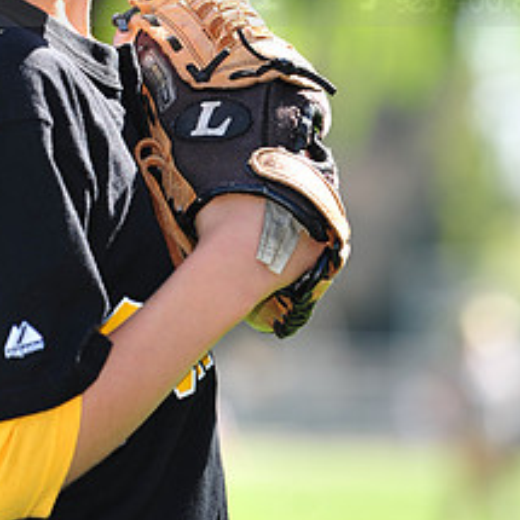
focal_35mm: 378
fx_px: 6424
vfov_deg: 4.6
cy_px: -51
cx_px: 82
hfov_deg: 4.6
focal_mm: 165
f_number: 4.5
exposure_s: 1/320
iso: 200
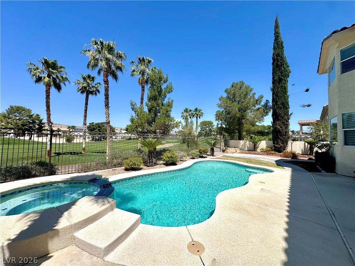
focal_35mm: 14
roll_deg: -0.9
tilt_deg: +2.3
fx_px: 144
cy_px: 133
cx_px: 178
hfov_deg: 102.1
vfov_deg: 85.7
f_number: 2.2
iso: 50
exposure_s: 1/2747
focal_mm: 2.22
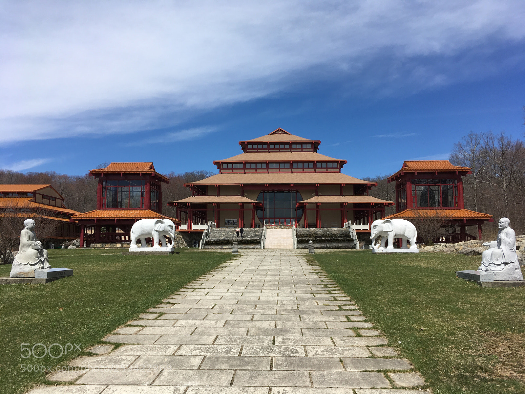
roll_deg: -0.7
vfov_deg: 48.2
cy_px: 197
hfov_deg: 61.7
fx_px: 440
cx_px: 262
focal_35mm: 29
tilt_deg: +6.7
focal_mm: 4.15
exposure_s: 1/2262
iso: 25
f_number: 2.2
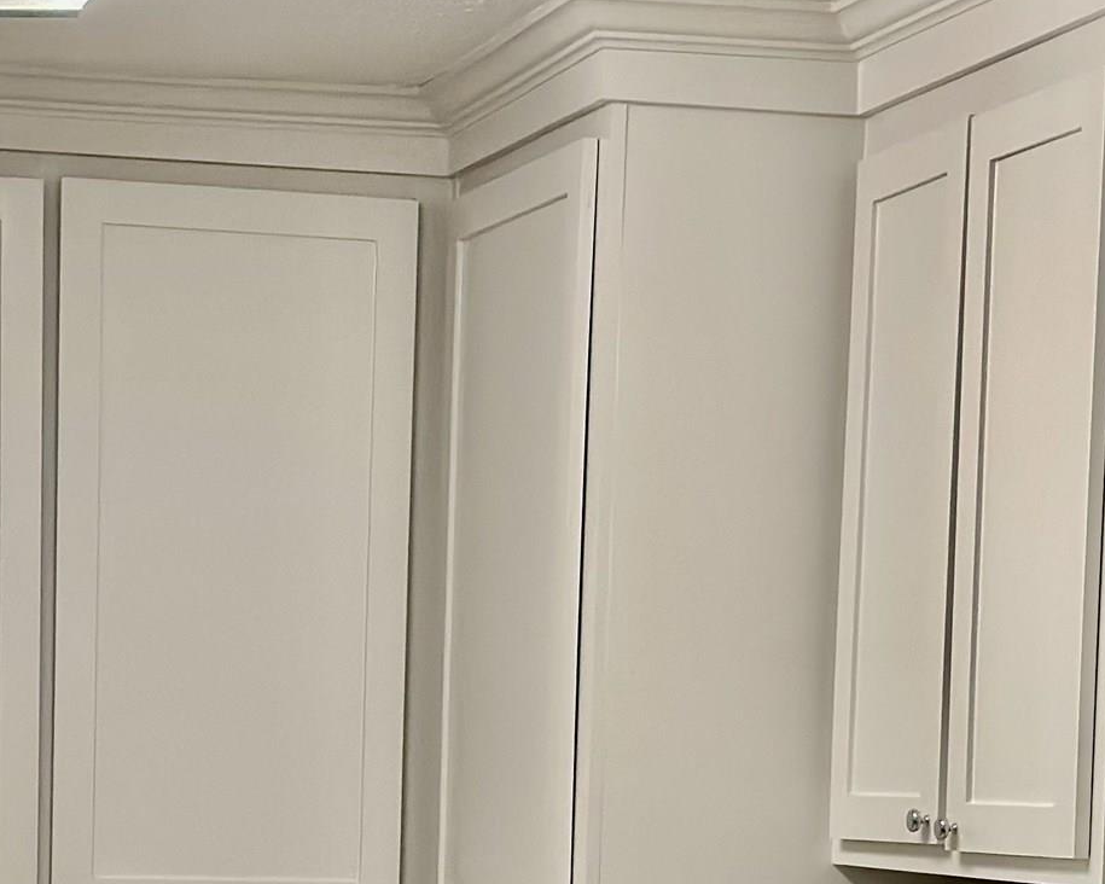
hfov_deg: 16.3
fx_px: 3859
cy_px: 1222
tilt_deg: -7.1
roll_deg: -0.4
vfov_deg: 12.6
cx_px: 357
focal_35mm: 118
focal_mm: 6.86
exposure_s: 1/125
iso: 200
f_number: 1.78
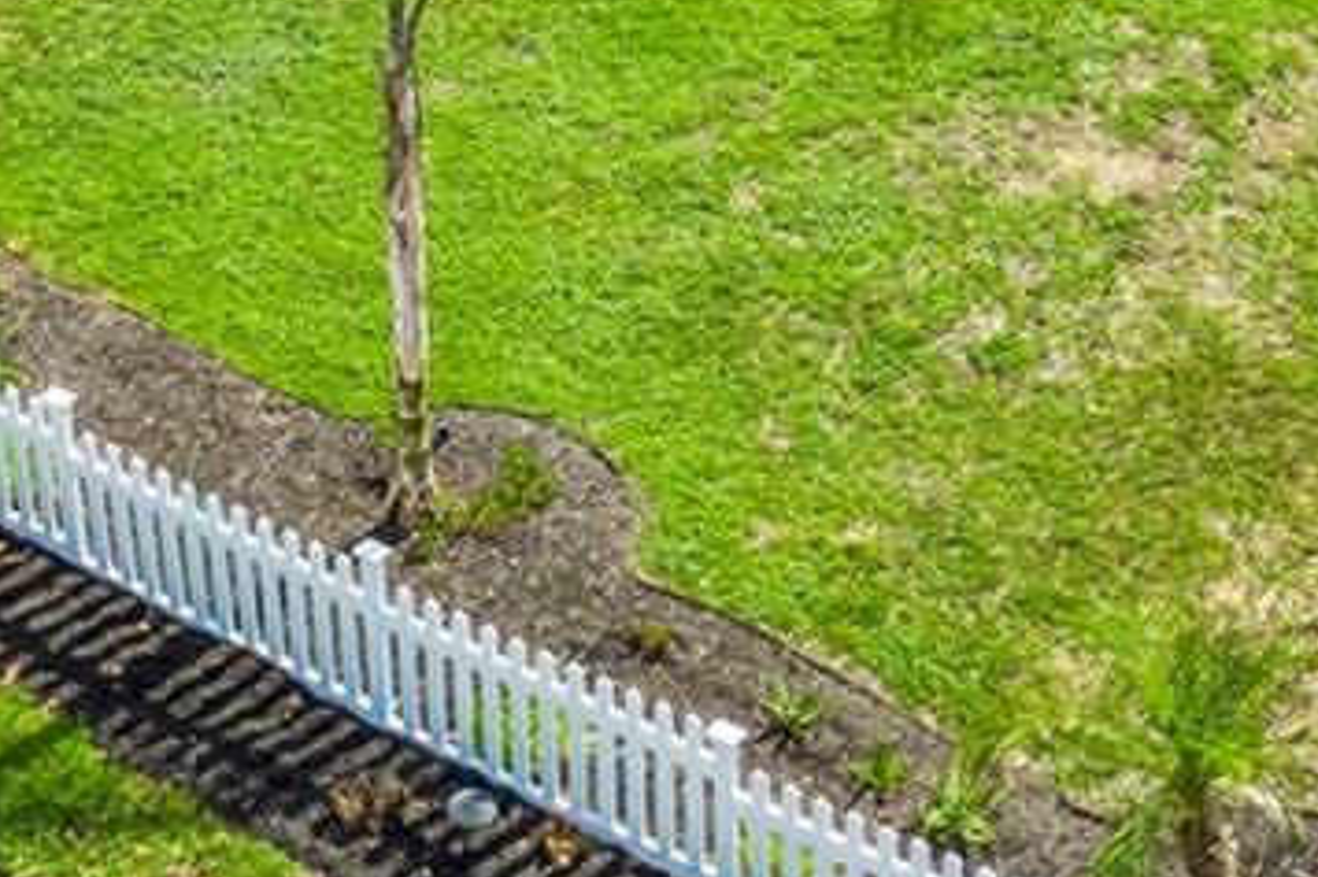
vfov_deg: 12.9
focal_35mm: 99
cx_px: 1055
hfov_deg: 20.4
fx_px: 3623
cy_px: -542
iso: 100
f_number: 2.8
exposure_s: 1/240
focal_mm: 8.38
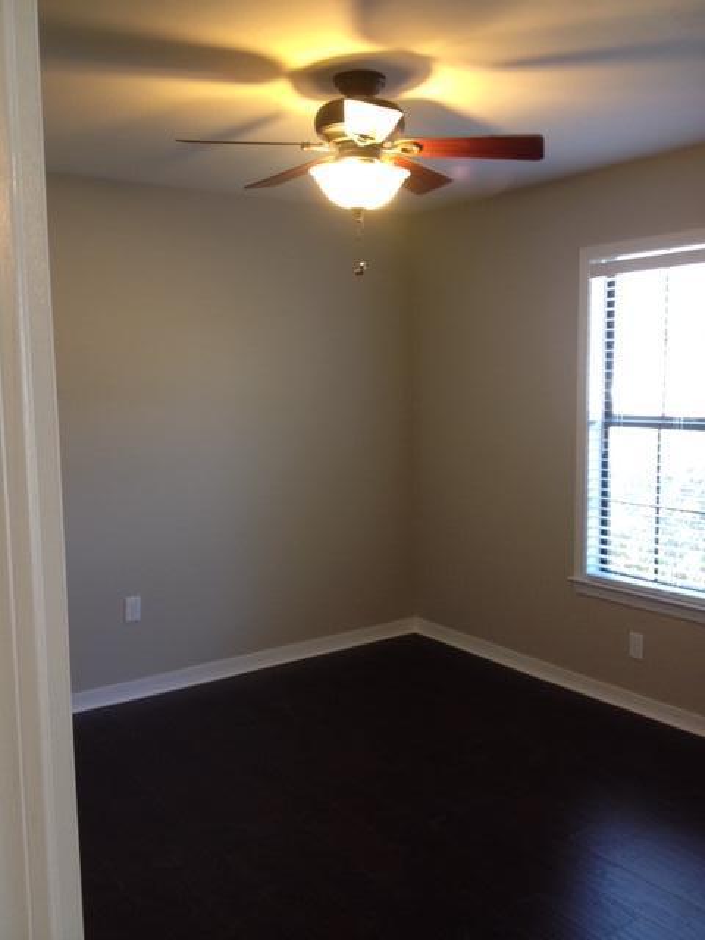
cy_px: 470
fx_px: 950
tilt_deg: -7.9
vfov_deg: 52.6
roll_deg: +1.0
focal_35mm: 35
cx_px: 352
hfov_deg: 40.7
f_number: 2.4
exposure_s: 1/20
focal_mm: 4.28
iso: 100
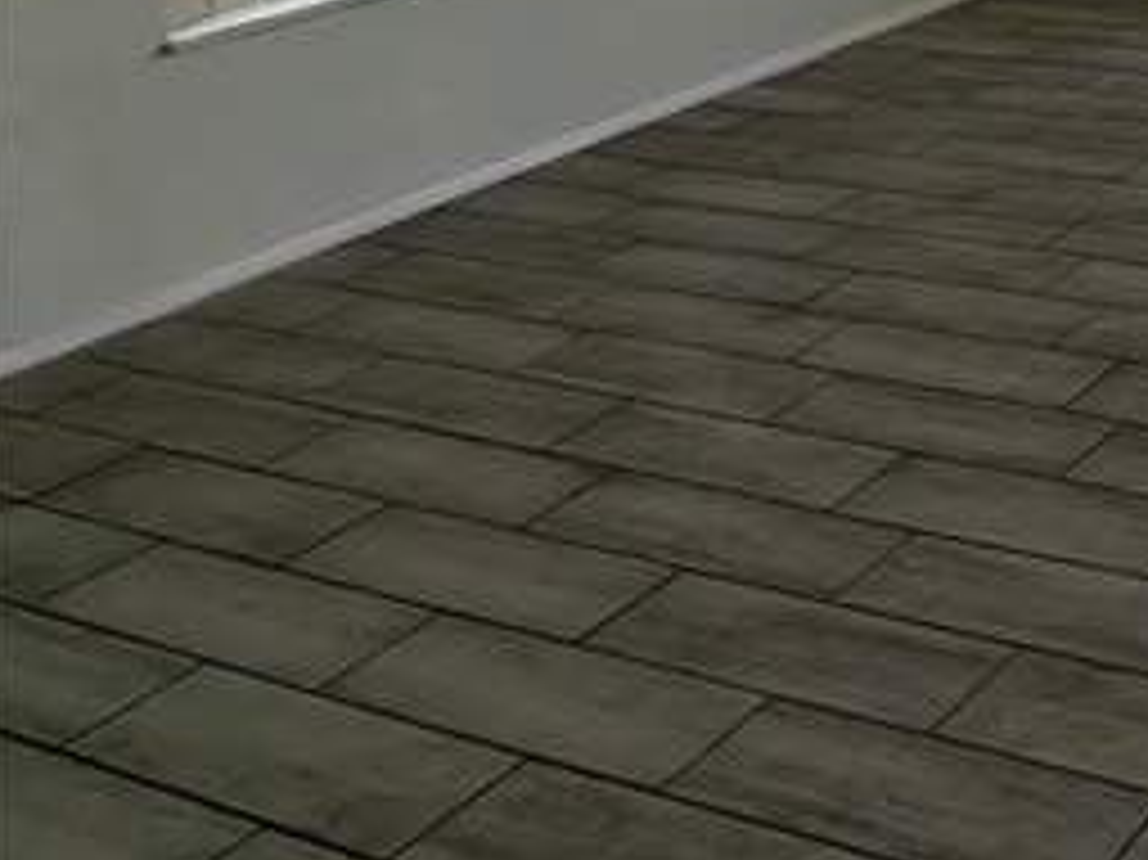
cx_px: 1787
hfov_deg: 27.1
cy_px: -225
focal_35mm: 44
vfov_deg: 27.9
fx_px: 1459
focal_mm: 2.62
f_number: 2.2
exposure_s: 1/124
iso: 64
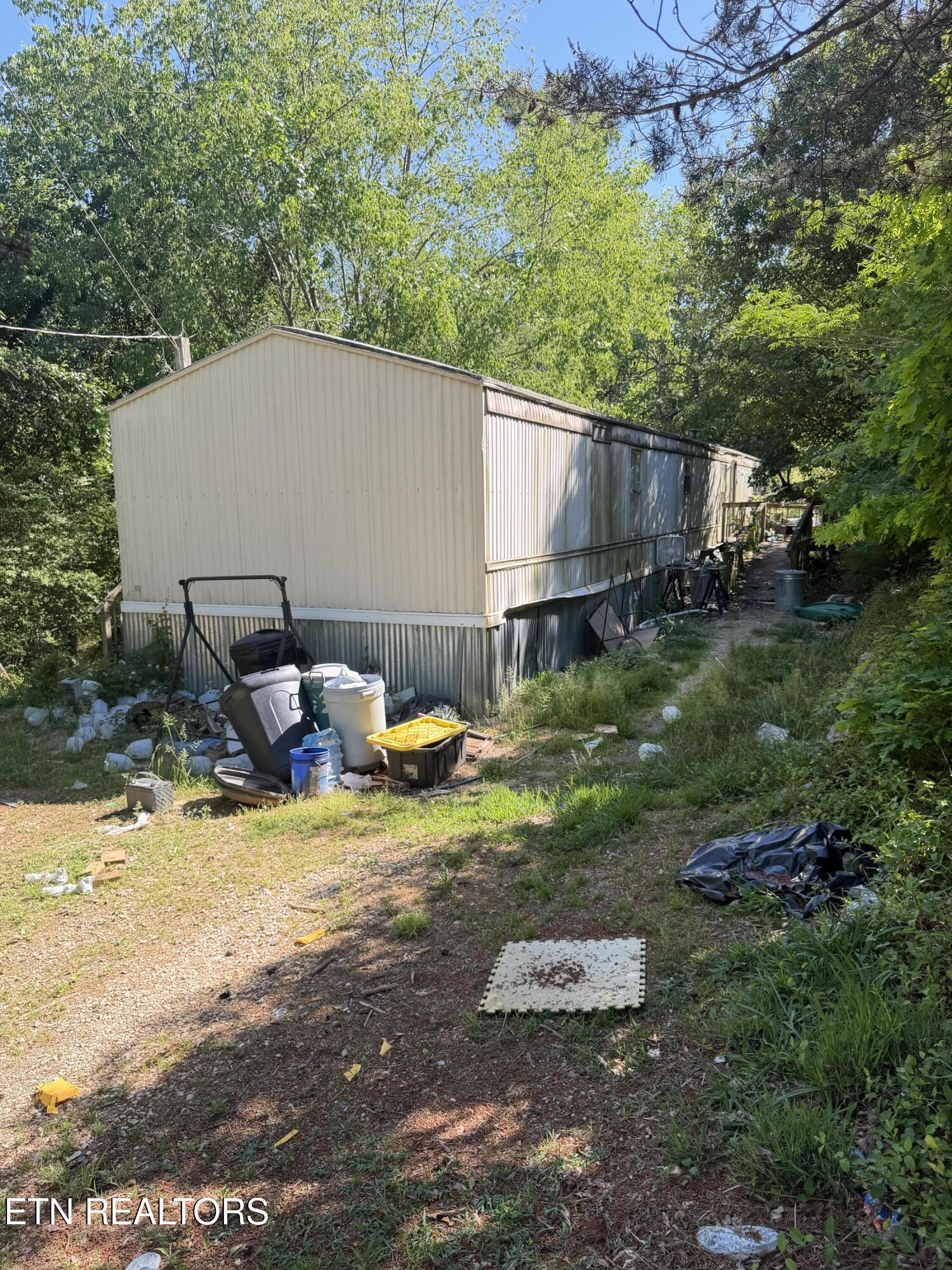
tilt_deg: -9.4
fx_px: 880
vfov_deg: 71.6
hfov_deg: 56.8
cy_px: 635
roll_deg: +0.8
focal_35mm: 24
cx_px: 476
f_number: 1.78
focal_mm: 6.76
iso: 80
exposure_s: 1/627
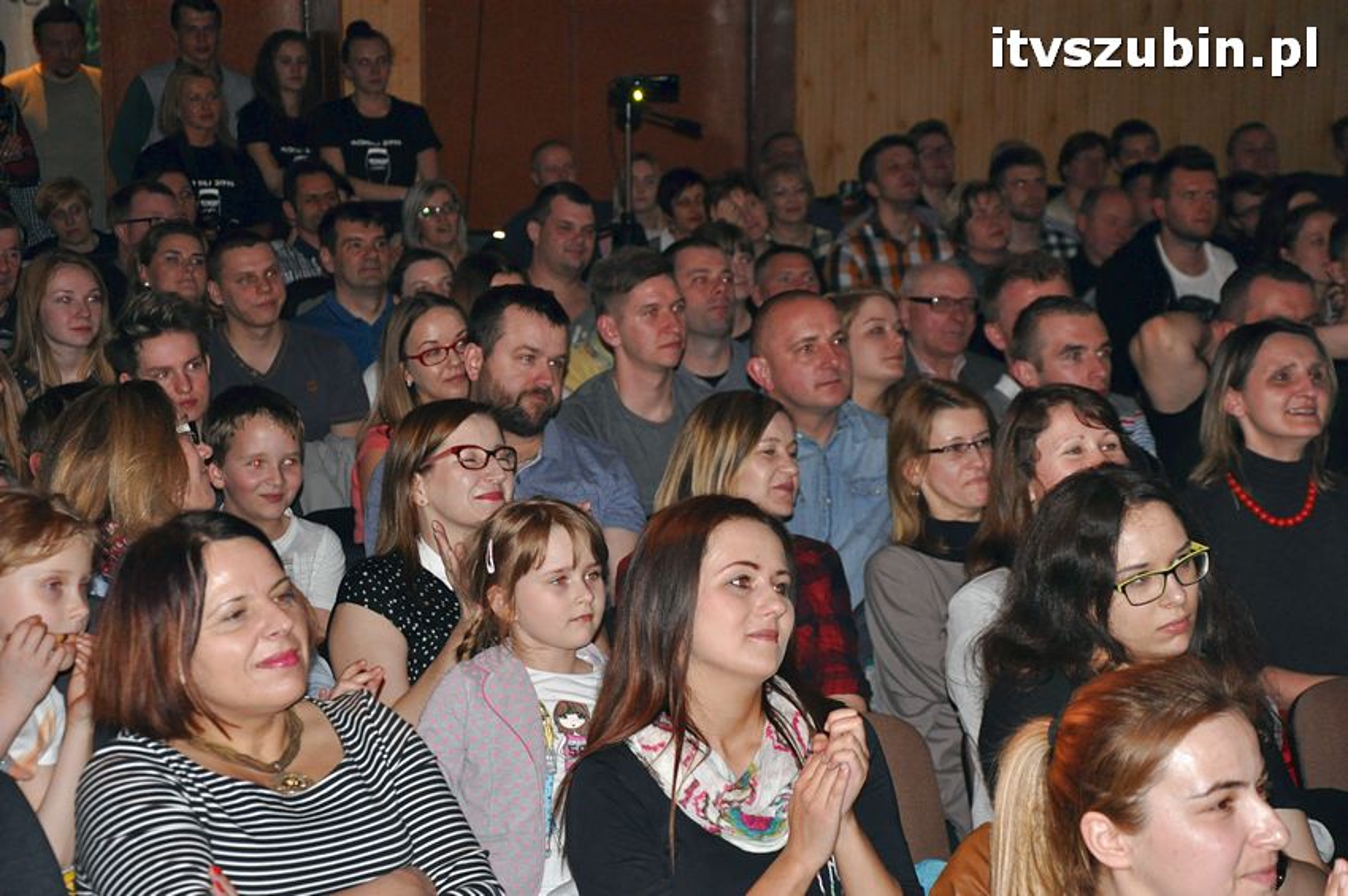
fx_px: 3479
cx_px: 674
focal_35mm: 93
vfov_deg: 14.7
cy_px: 448
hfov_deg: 21.9
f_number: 5.3
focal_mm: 62
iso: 1000
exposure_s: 1/60
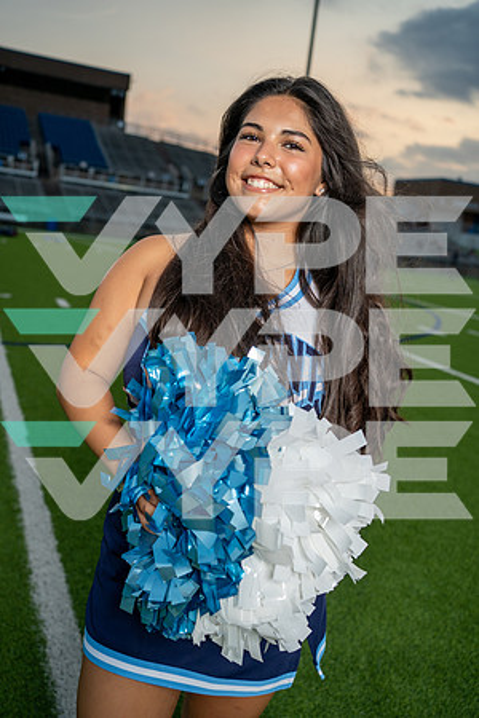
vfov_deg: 54.4
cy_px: 359
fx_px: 698
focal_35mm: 35
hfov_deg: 37.9
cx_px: 240
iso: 400
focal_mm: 35
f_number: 4
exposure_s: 1/250
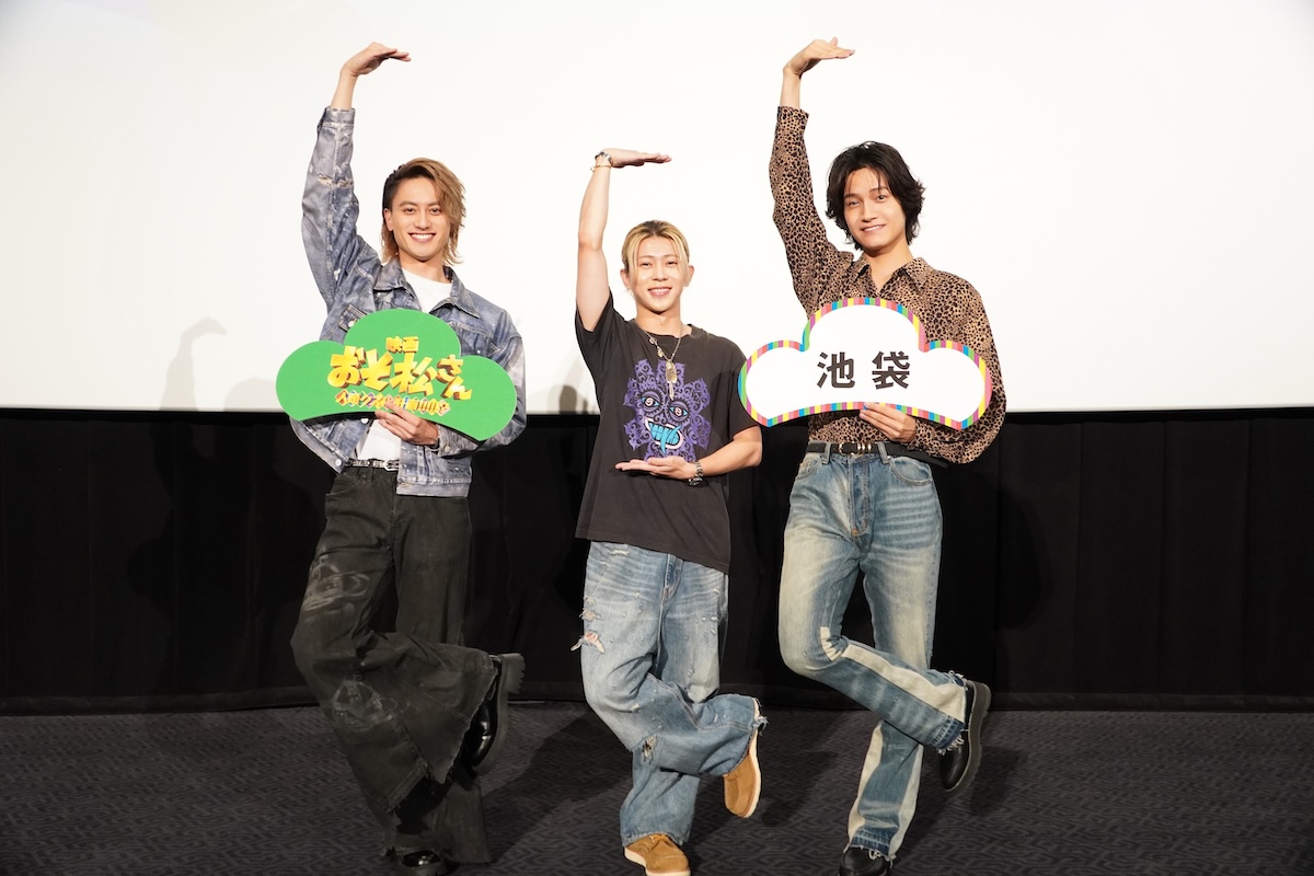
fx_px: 1314
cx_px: 657
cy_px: 438
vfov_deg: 36.9
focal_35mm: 36
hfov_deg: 53.1
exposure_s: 1/40
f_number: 4
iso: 1600
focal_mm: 24
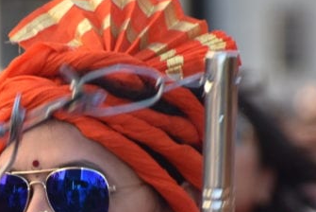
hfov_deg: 1.8
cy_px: 228
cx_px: 63
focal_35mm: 1145
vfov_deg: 1.2
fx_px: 10059
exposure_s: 1/400
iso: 720
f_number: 6.3
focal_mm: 250
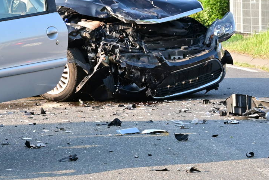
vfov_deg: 6.8
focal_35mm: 203
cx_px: -51
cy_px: 76
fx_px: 1520
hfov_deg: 10.0
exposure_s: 1/200
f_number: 9
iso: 500
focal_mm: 51
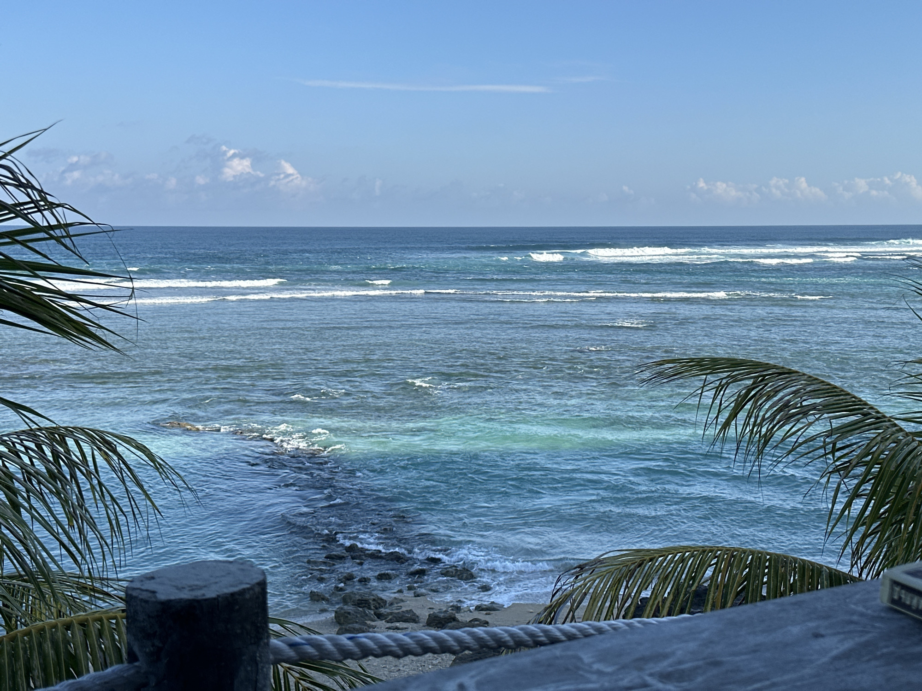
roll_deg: -0.2
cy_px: 346
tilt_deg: -5.4
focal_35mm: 48
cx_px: 461
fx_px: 1278
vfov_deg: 30.3
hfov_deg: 39.7
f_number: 1.78
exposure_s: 1/2597
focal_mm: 6.86
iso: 64
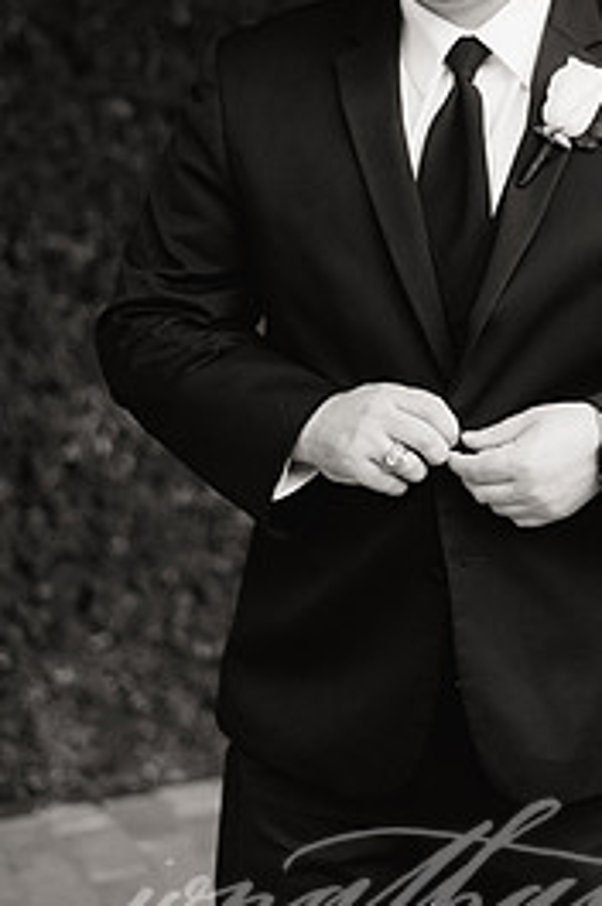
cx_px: 458
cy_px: 270
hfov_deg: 15.9
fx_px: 2138
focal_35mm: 85
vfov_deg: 23.8
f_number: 2.2
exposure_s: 1/160
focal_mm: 50
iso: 800
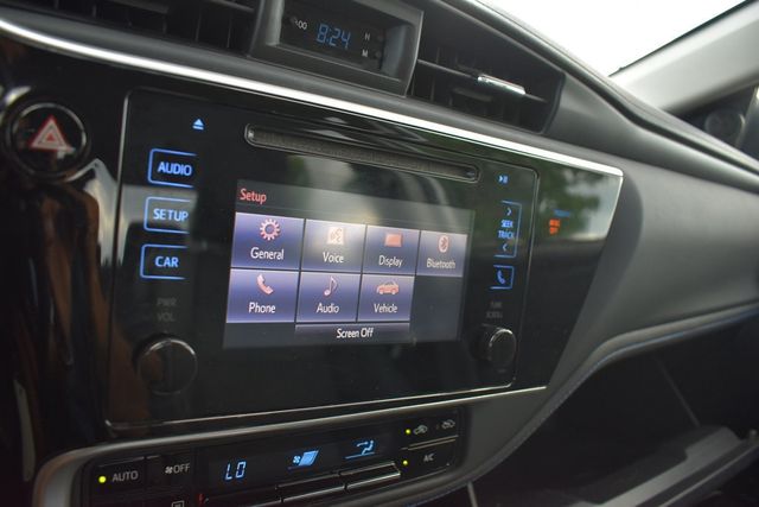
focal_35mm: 27
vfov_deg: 48.0
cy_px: 254
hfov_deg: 67.4
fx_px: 569
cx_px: 380
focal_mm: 18
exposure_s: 1/250
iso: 640
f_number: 3.5
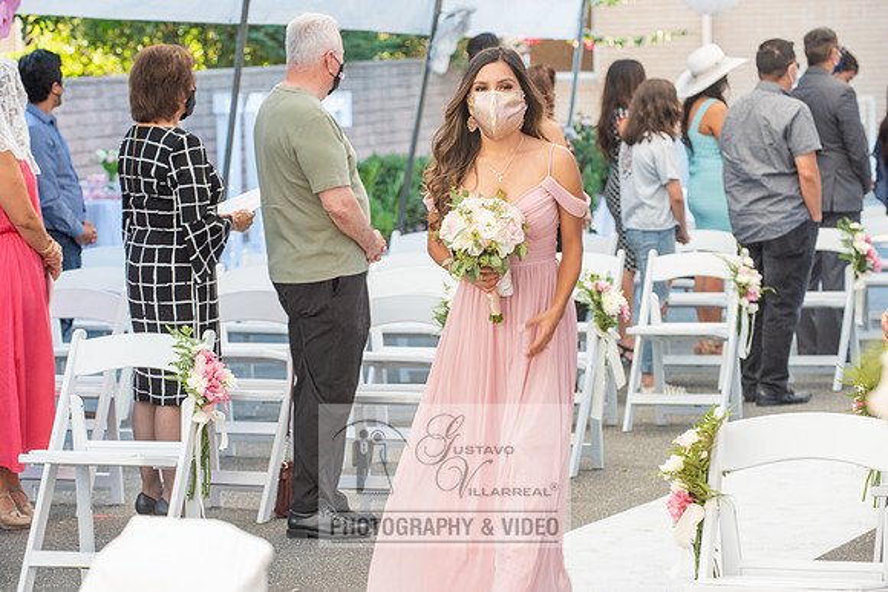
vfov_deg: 9.7
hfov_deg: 14.5
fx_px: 3491
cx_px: 422
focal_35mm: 141
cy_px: 297
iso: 640
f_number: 5.6
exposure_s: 1/125
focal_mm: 130
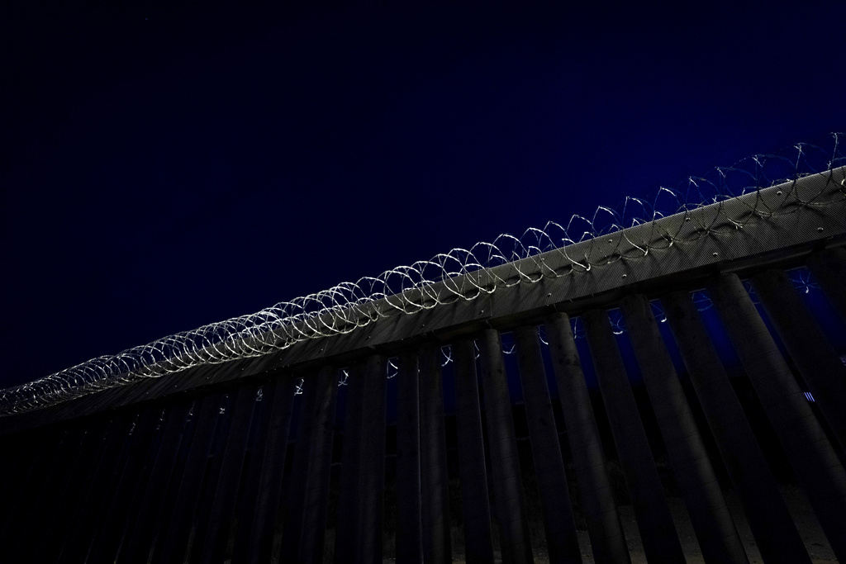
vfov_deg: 73.8
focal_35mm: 16
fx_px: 376
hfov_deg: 96.7
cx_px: 423
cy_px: 282
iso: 3200
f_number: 2.8
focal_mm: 16
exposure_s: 1/250
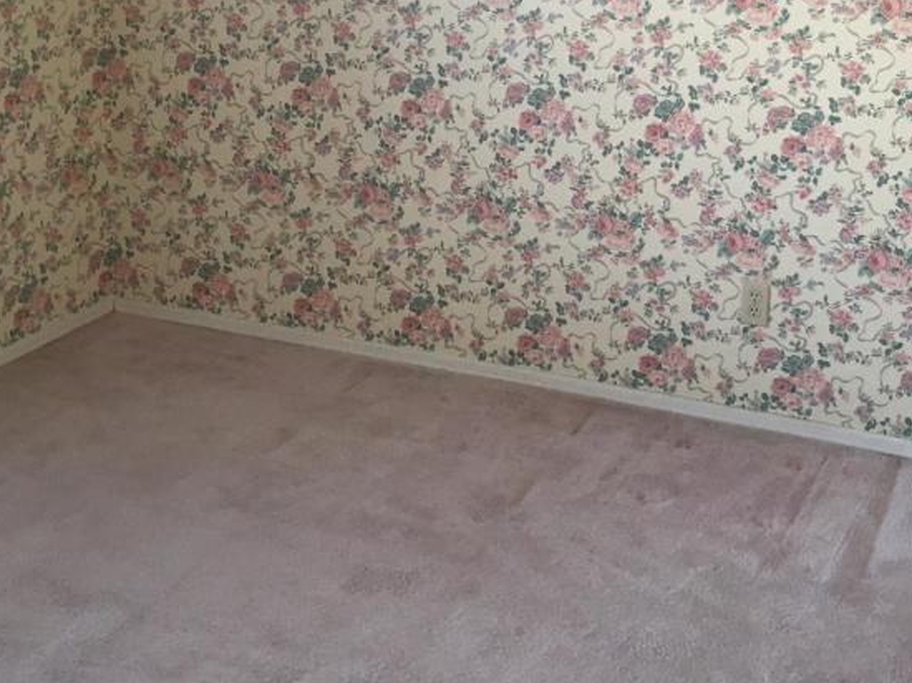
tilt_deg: -8.4
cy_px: 48
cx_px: 524
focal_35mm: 54
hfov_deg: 35.5
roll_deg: -0.8
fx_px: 1422
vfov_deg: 26.0
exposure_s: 1/30
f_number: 2.2
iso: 40
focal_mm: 4.15
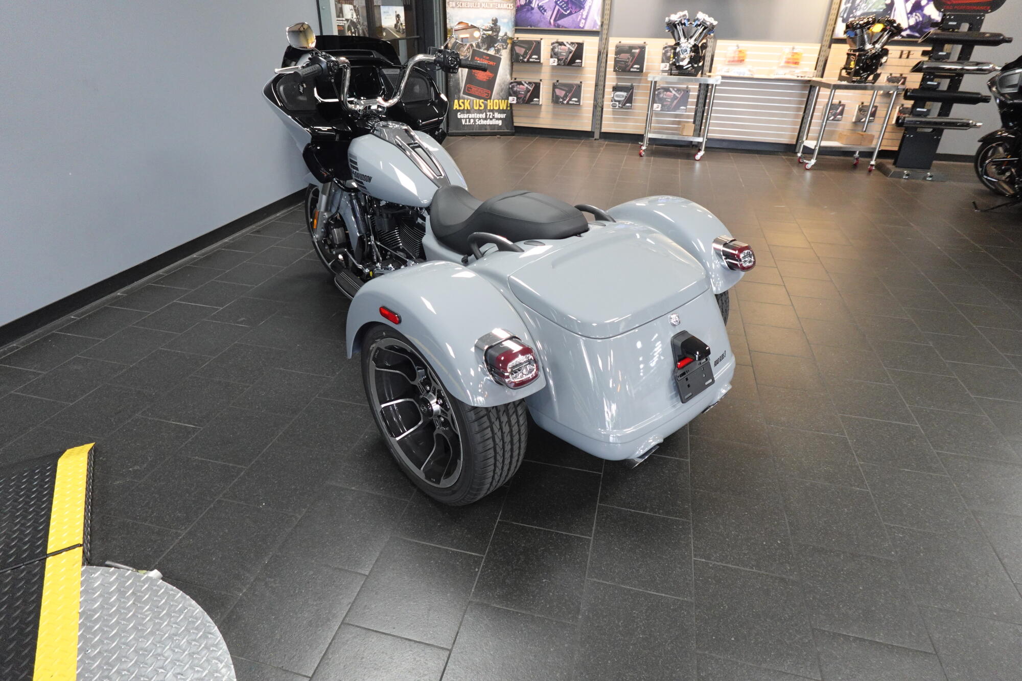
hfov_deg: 84.0
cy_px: 340
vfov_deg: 61.9
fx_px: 568
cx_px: 511
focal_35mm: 20
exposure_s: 1/100
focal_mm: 7.6
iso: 800
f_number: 2
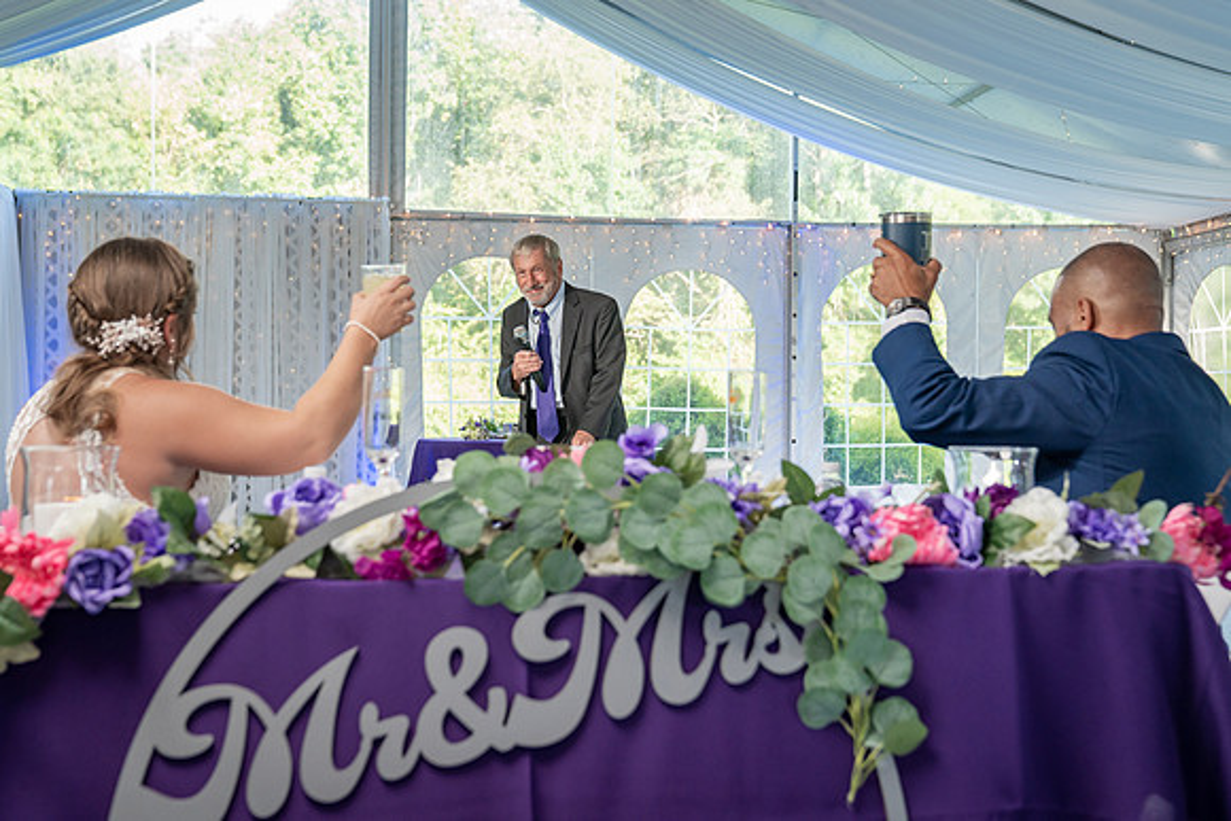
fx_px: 1531
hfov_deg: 43.8
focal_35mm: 45
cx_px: 593
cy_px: 396
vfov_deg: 30.0
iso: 640
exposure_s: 1/200
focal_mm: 42
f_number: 4
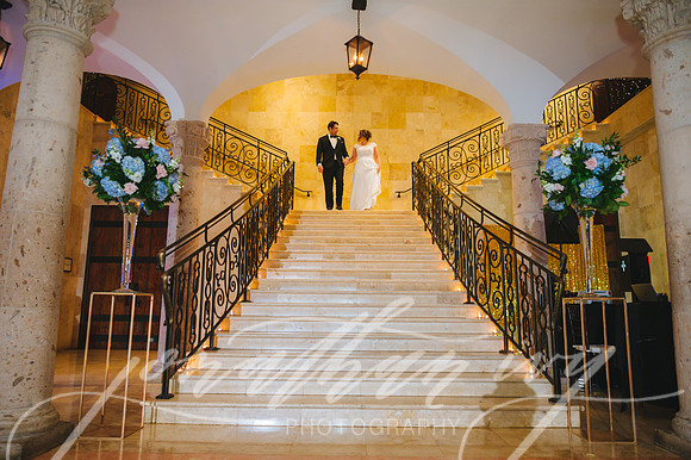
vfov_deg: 53.1
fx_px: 460
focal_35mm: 24
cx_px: 346
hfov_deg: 73.8
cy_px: 230
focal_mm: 24
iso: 3200
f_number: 2.8
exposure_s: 1/100
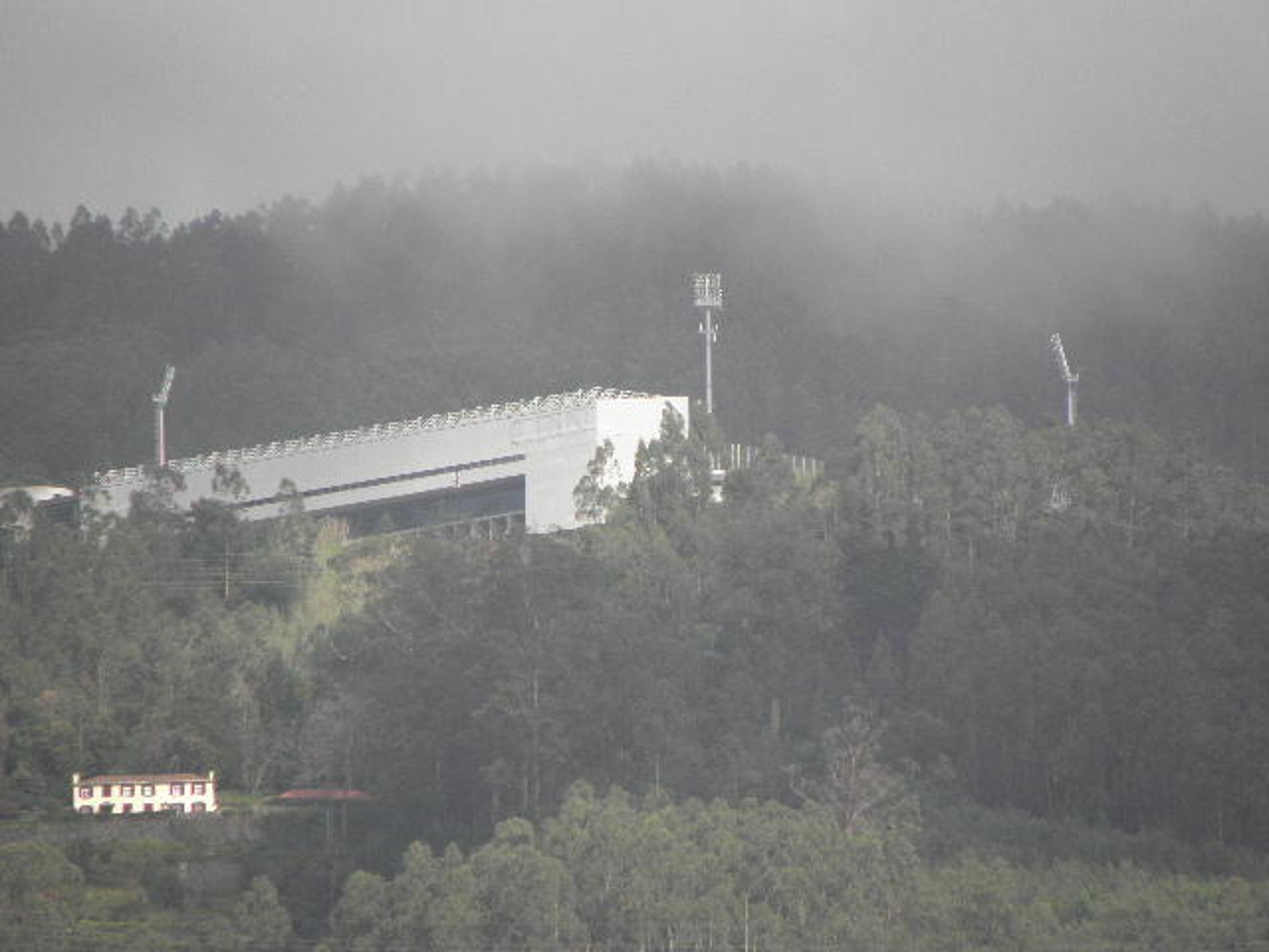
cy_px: 476
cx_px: 634
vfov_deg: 2.2
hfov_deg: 2.9
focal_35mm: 676
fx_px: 24782
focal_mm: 119.6
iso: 125
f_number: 5
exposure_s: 1/500
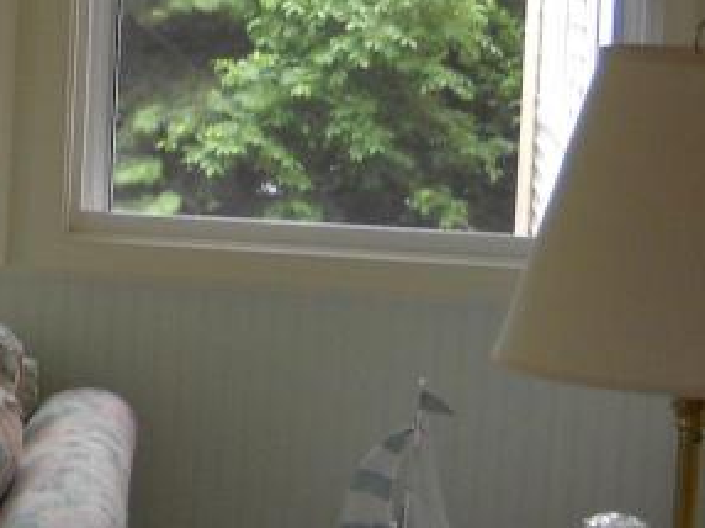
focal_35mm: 147
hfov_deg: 12.4
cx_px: -518
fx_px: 2991
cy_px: 232
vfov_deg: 10.1
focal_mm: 6.72
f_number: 3.1
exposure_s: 1/60
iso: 118
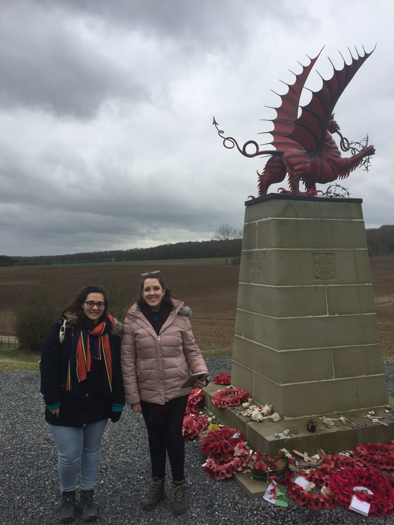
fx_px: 440
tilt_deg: +0.5
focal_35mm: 29
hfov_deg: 48.2
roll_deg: +1.1
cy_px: 262
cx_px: 197
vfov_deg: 61.7
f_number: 2.2
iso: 32
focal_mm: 4.15
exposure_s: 1/1163
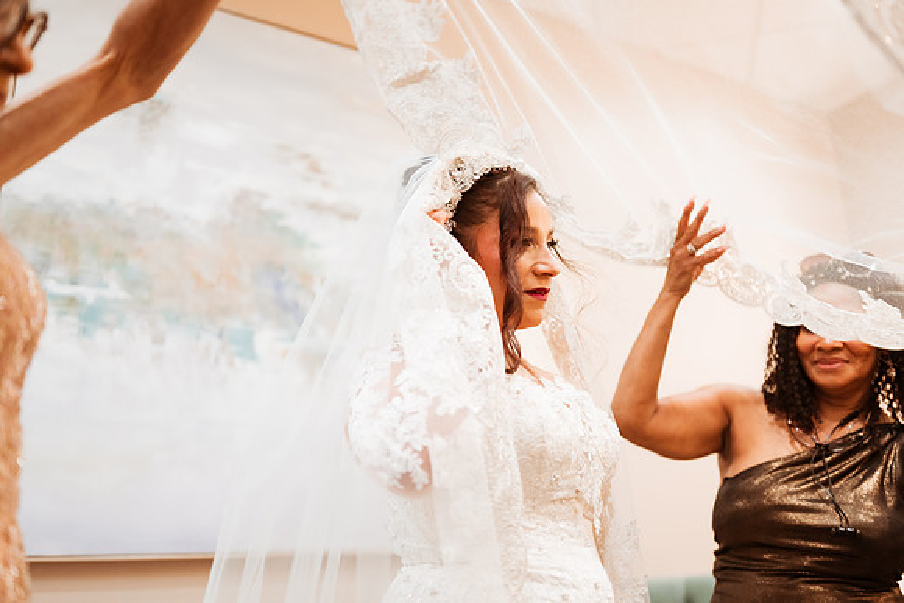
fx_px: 879
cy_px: 302
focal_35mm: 35
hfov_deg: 54.4
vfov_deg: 37.9
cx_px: 452
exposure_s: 1/500
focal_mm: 35
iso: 1250
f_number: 1.8
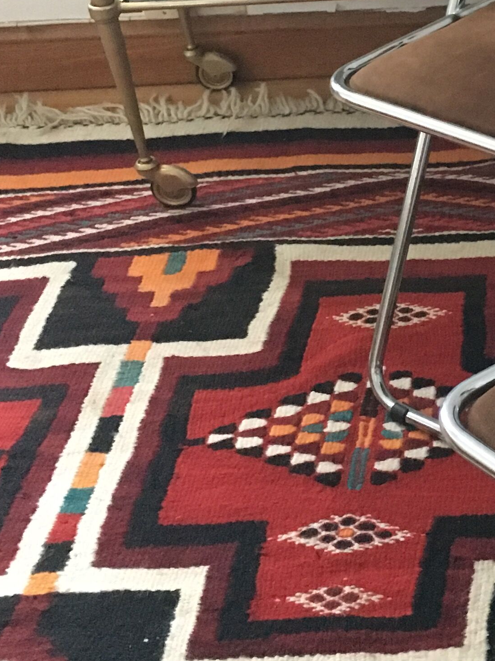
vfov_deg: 24.2
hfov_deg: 17.4
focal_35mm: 80
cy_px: 189
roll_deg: +2.9
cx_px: 621
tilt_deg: -31.4
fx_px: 1526
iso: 320
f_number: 2.2
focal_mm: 4.15
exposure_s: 1/17
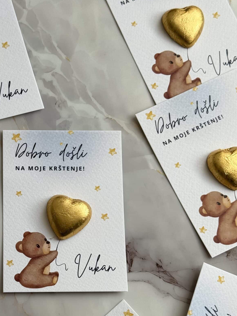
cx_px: 46
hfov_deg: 18.5
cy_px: 235
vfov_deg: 24.5
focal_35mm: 79
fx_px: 721
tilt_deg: -77.8
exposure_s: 1/271
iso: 64
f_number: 1.78
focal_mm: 6.76
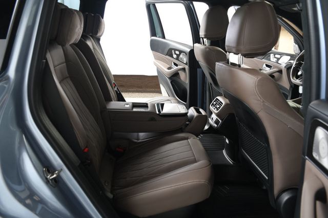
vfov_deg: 43.6
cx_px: 164
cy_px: 109
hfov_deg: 62.0
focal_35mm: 30
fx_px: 273
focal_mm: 20
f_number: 4.5
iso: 100
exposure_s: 1/160
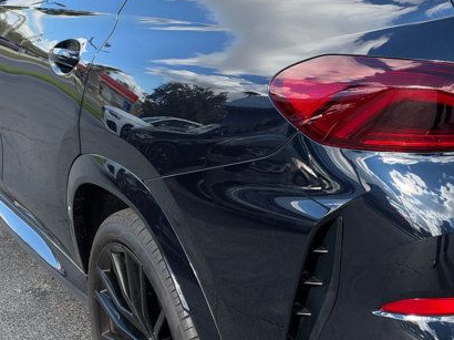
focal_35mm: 60
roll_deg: +0.7
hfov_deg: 30.7
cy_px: 164
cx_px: 410
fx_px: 786
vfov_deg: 24.4
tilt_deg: -16.5
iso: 100
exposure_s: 1/1149
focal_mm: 6.93
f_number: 1.8
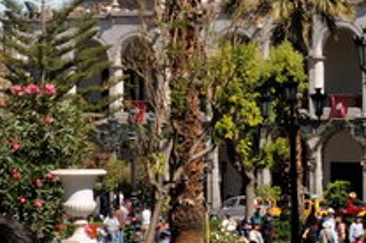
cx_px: 48
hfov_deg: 7.7
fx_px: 2719
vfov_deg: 5.1
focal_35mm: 268
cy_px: 140
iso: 200
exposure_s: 1/320
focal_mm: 31
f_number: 9
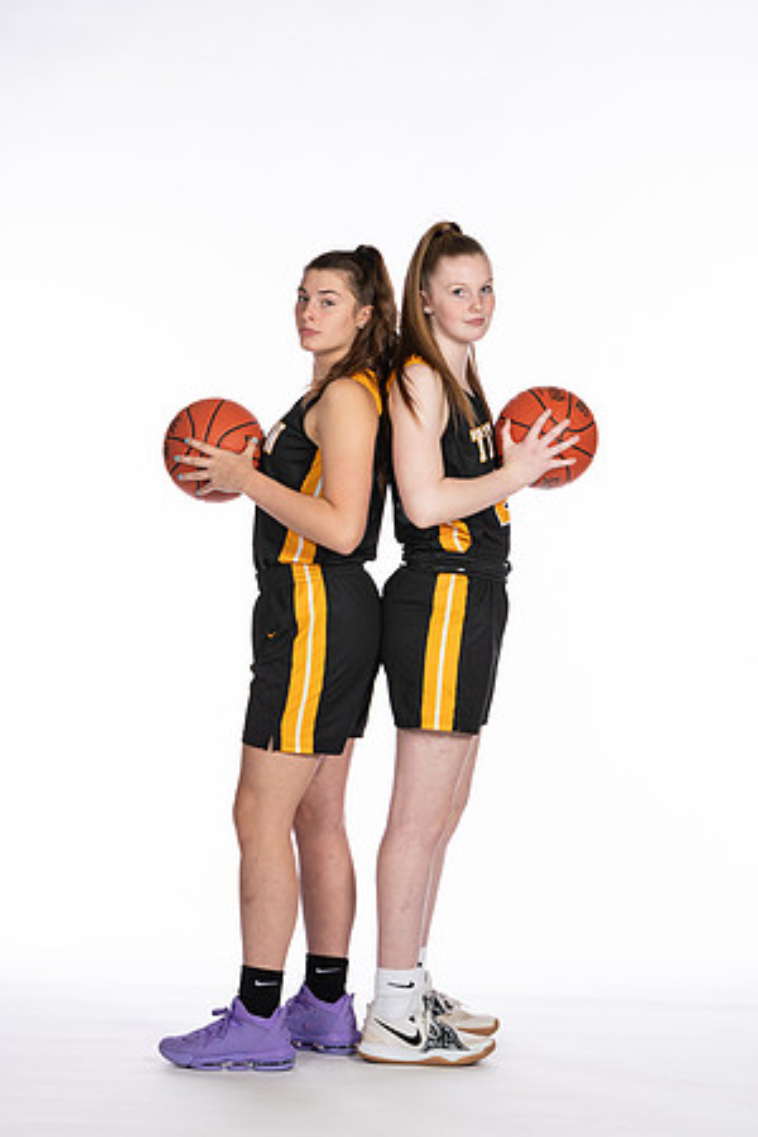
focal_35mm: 123
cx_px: 379
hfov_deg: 11.1
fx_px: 3884
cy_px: 568
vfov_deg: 16.7
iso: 100
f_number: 5.6
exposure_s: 1/100
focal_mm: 82
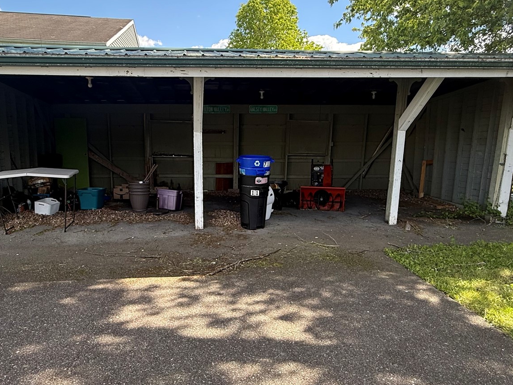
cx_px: 240
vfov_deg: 54.9
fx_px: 370
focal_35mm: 25
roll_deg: -1.5
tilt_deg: -10.0
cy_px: 200
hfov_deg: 69.3
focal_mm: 2.22
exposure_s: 1/346
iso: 64
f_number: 2.2
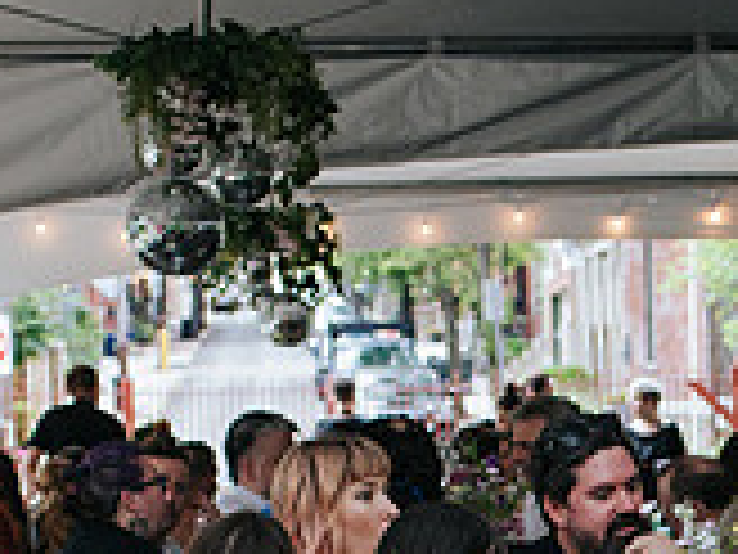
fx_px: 2836
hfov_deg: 14.6
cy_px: 838
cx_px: 743
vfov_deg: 10.7
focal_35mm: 133
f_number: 3.2
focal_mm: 35
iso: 1000
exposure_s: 1/200
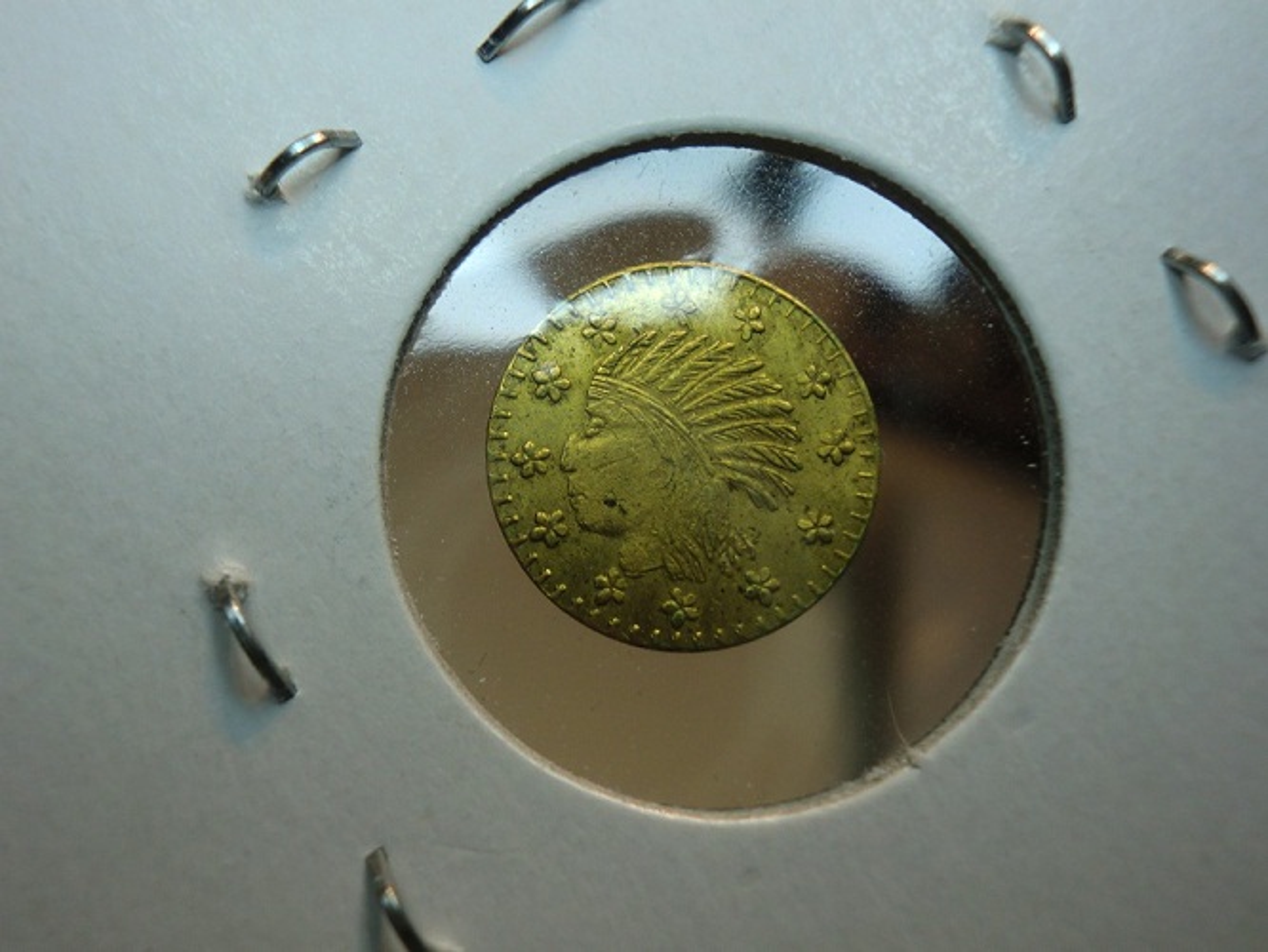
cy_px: 476
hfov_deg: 58.3
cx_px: 634
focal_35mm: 31
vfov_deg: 45.5
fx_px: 1136
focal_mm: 5.58
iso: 64
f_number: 2.8
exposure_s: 1/125
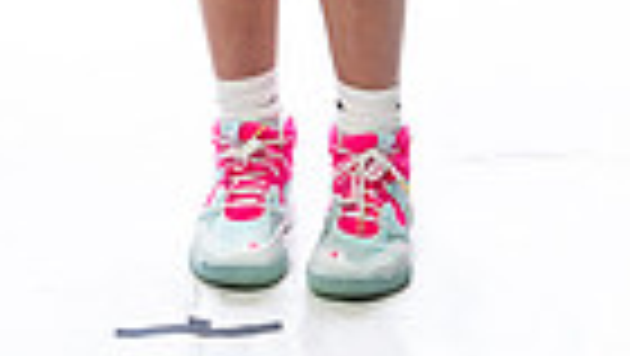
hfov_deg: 12.8
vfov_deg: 6.7
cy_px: -604
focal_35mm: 168
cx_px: 198
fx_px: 2809
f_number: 5.6
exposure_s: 1/250
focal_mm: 50
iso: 640
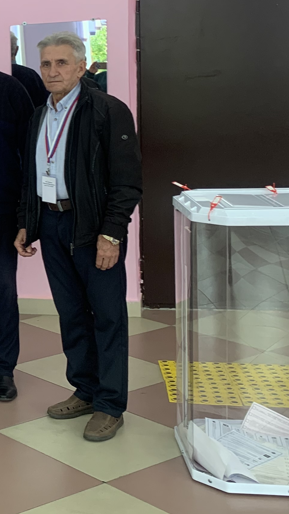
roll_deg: +2.8
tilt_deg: -6.4
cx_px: -174
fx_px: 913
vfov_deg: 31.1
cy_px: 151
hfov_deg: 16.1
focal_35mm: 67
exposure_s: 1/122
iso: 50
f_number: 1.8
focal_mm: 4.25
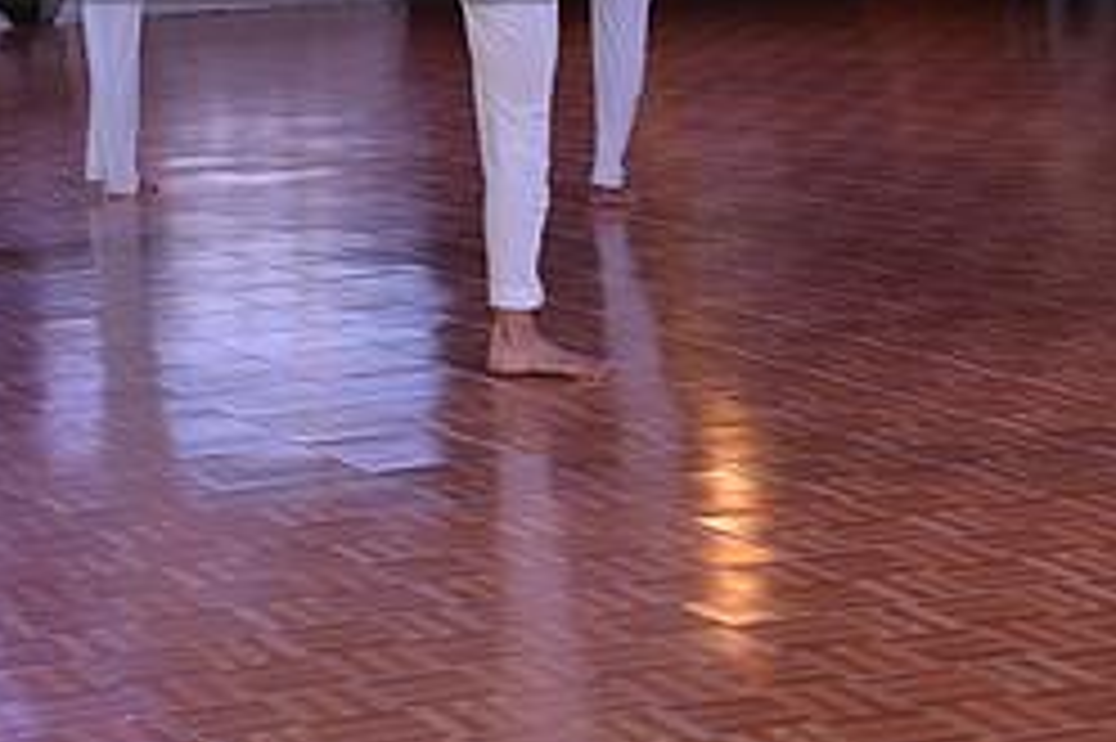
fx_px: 3191
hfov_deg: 19.4
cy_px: -115
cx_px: 63
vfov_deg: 13.0
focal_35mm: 103
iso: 1000
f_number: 4.5
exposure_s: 1/250
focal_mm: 44
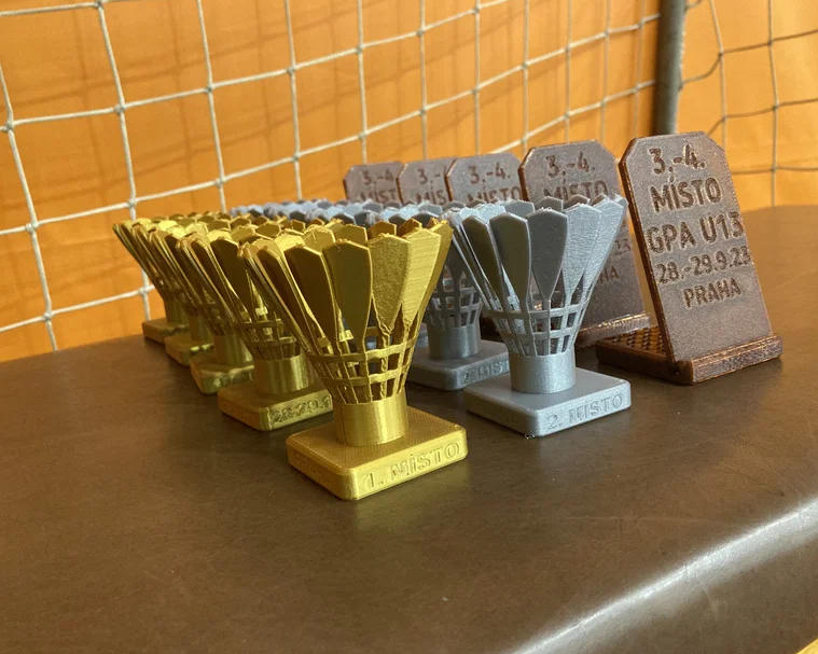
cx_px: 440
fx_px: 726
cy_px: 328
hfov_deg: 58.7
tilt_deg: -12.2
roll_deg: +5.1
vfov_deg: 48.5
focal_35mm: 30
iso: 400
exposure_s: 1/33
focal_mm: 3.99
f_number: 1.8
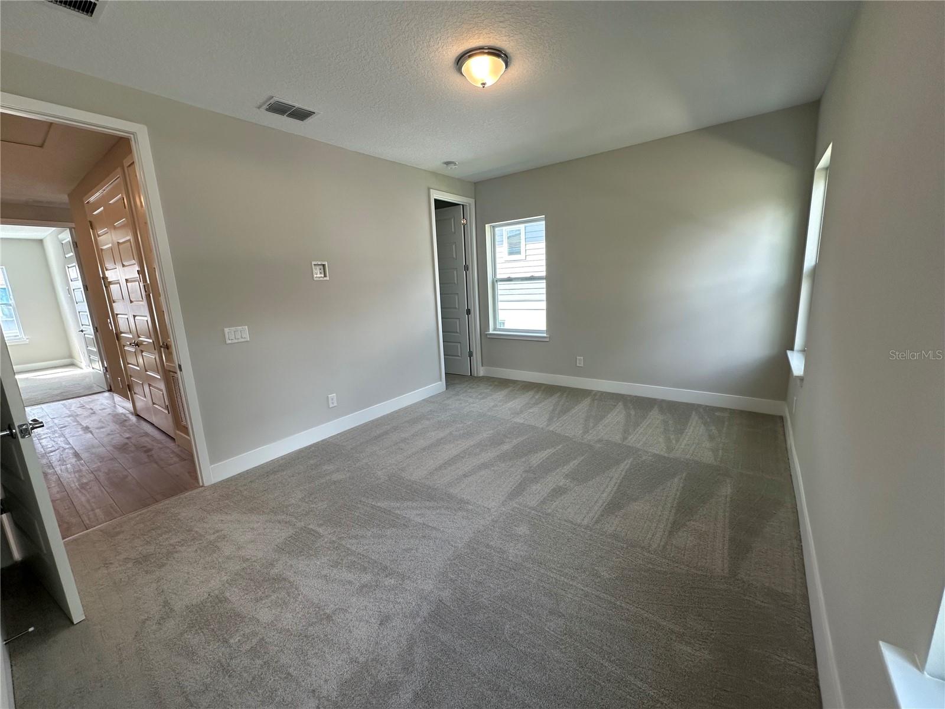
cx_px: 472
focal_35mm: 14
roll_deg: +2.8
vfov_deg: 85.7
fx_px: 382
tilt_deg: -11.2
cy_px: 354
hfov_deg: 102.1
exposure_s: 1/120
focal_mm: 2.22
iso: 100
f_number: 2.2
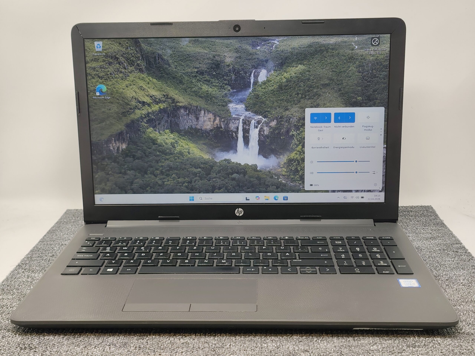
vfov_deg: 31.5
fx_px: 631
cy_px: 178
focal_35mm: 46
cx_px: 238
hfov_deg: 41.2
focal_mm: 6.07
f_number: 1.7
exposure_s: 1/100
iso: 200
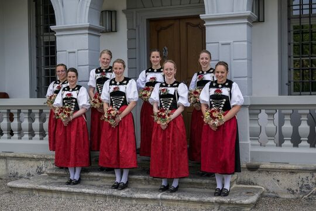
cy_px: 106
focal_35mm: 51
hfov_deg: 38.9
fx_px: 448
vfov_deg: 26.5
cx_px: 158
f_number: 8
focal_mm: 51
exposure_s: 1/2000
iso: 400
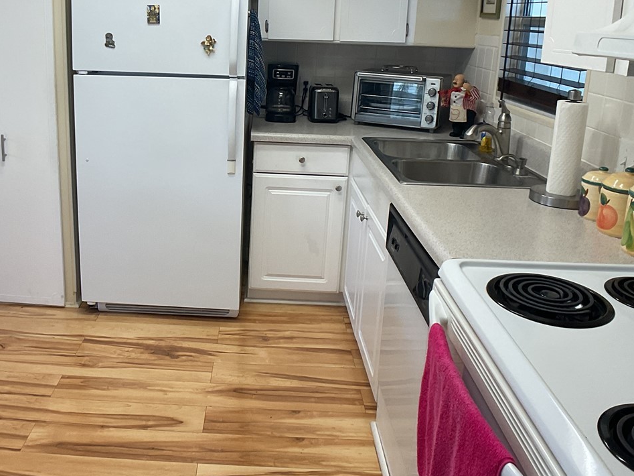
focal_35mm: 49
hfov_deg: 38.7
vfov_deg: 29.5
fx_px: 897
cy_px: 173
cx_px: 245
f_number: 1.8
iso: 64
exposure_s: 1/120
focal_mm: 3
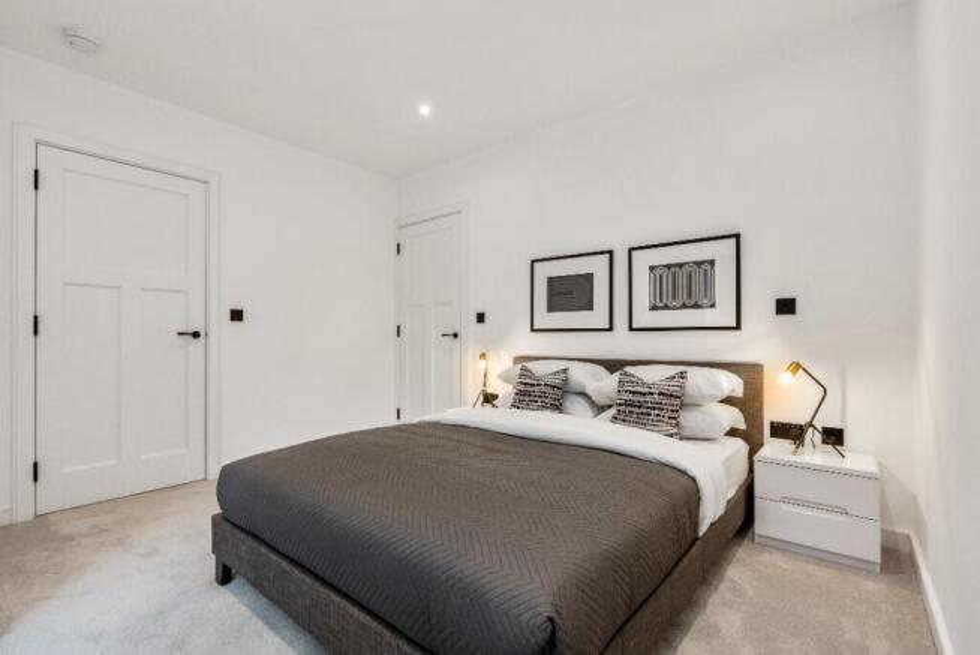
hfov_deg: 96.7
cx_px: 490
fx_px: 436
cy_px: 328
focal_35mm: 16
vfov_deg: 73.8
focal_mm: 16
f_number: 10
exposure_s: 1/20
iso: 640
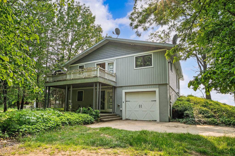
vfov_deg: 81.1
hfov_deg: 104.3
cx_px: 118
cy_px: 78
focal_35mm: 14
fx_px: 91
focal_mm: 14
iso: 250
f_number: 10
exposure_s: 1/25
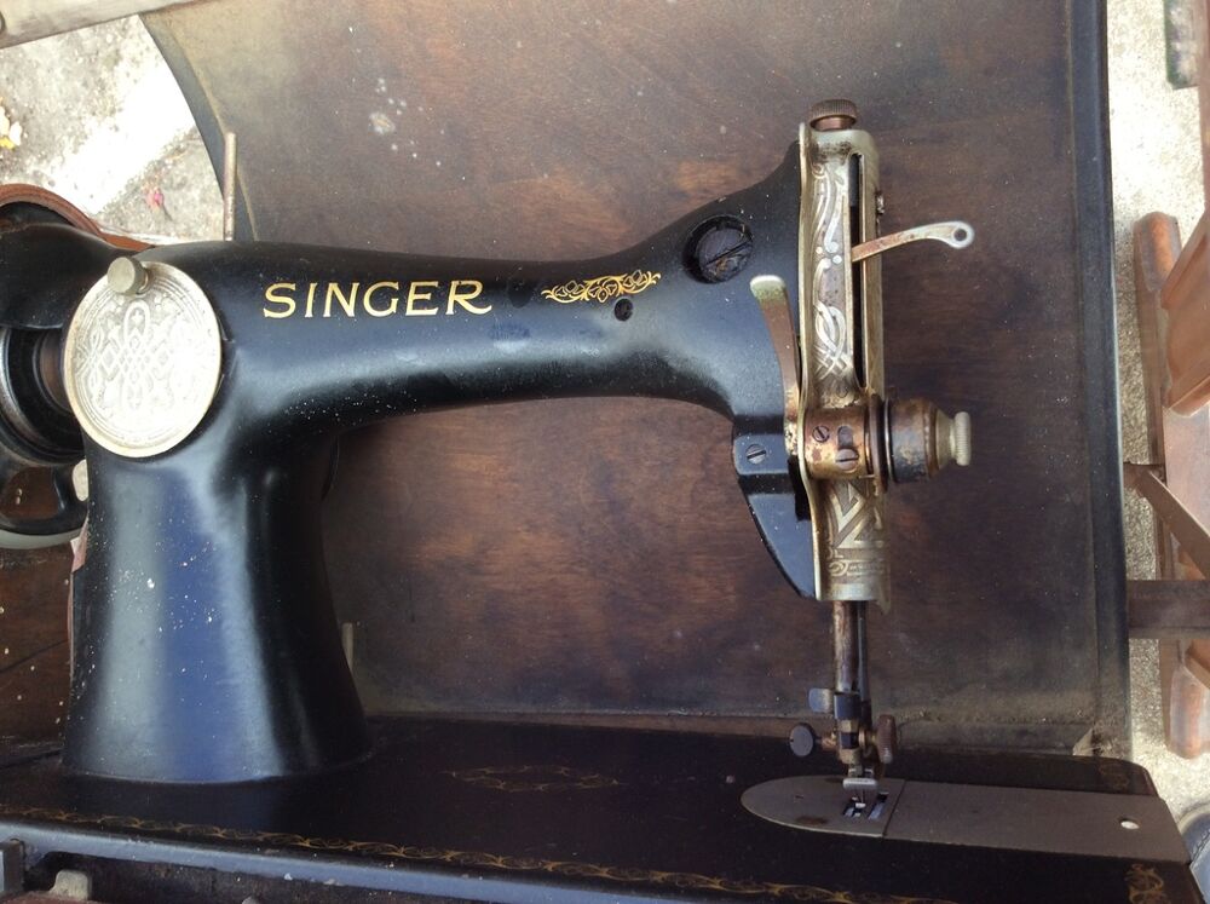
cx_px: 605
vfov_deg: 44.1
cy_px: 452
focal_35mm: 32
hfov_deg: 56.9
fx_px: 1117
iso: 40
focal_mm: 3.3
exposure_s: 1/100
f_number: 2.4
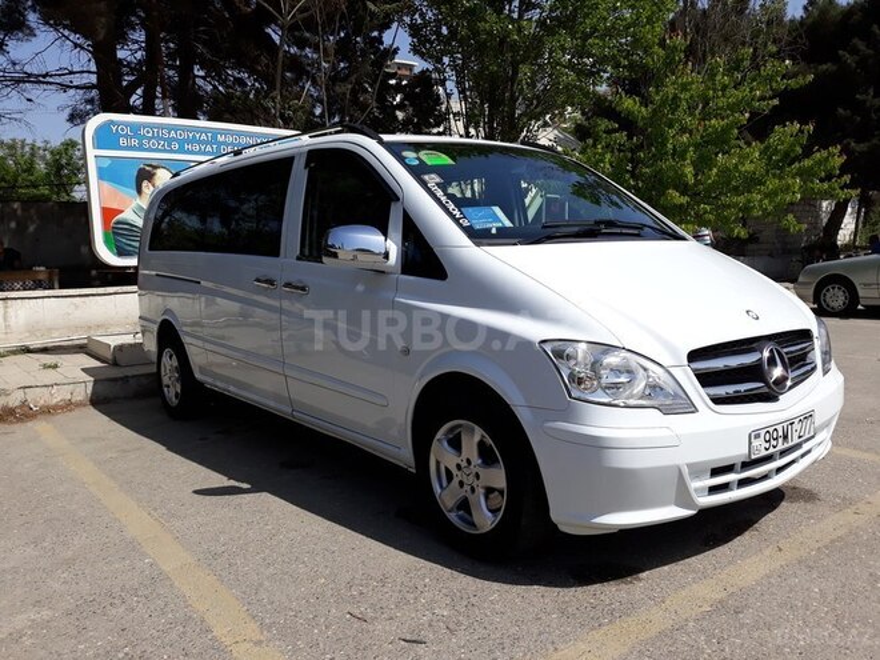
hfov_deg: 65.3
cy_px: 330
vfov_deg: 51.4
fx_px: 686
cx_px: 440
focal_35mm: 27
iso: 40
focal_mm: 3.71
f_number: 1.7
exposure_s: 1/2278
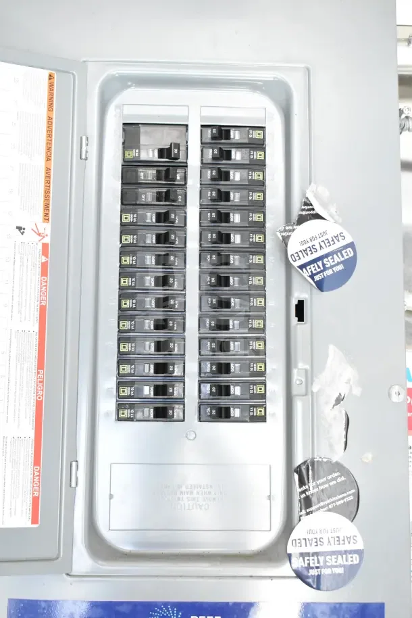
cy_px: 309
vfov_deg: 38.9
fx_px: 875
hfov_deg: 26.5
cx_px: 206
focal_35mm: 51
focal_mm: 34
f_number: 5.6
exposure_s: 1/125
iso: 6400
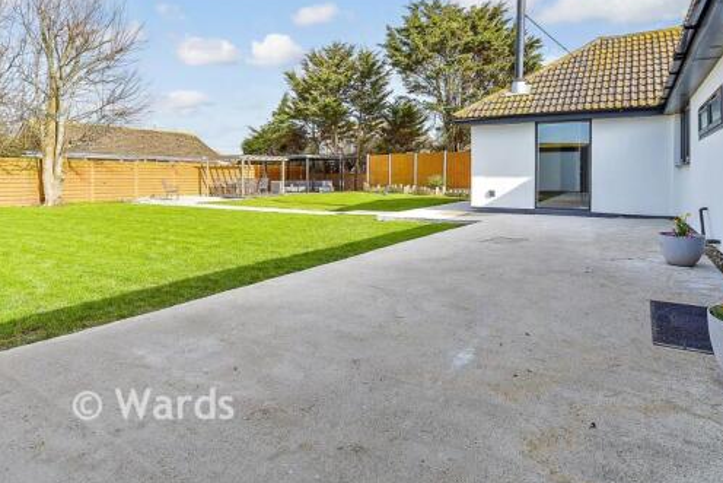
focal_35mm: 33
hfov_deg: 57.2
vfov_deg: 39.8
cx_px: 383
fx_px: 663
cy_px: 186
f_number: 8
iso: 160
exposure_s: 1/250
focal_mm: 17
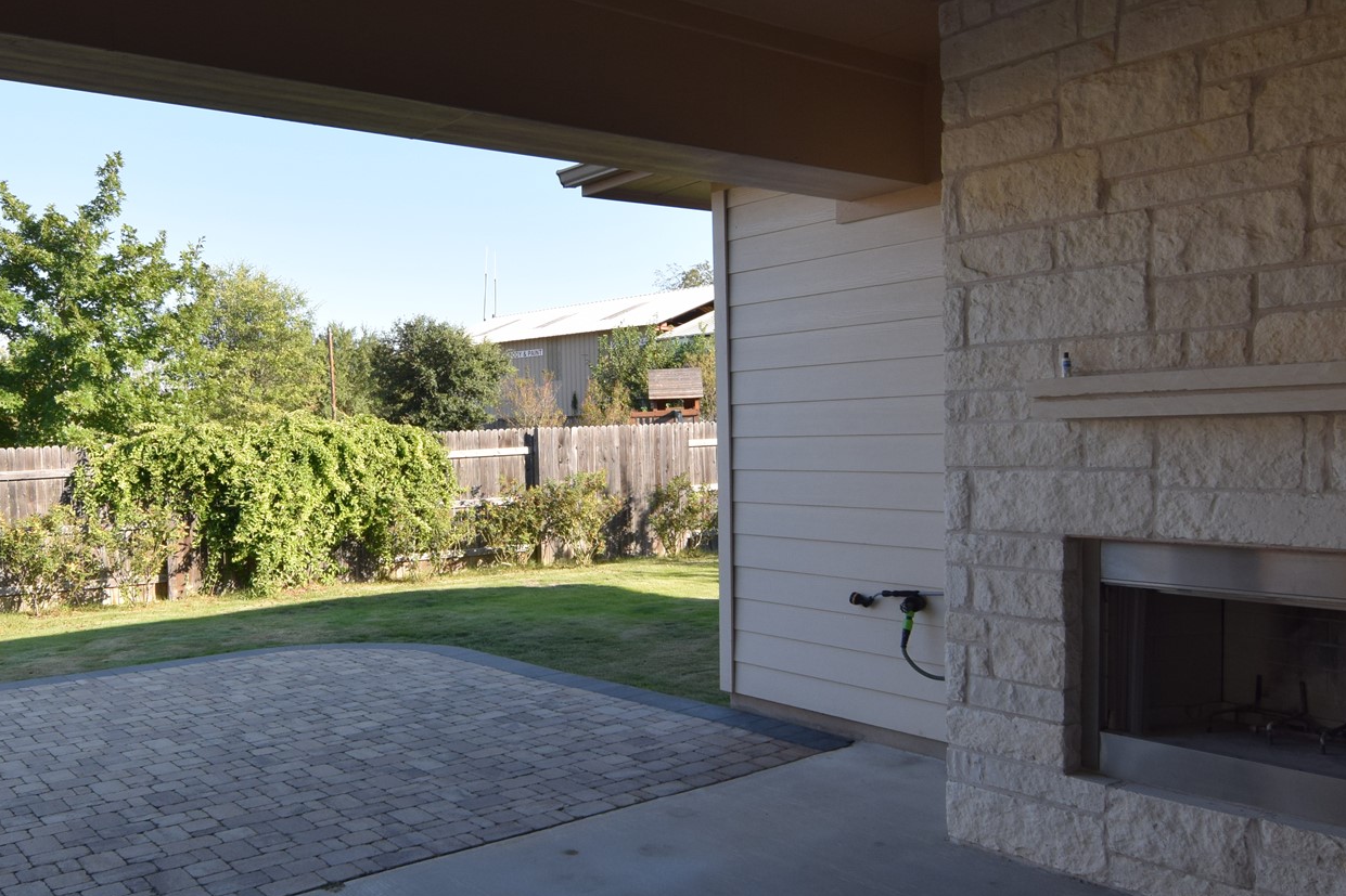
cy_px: 488
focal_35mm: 29
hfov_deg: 63.3
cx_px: 534
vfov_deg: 45.1
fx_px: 1079
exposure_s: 1/250
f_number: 8
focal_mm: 11
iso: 280
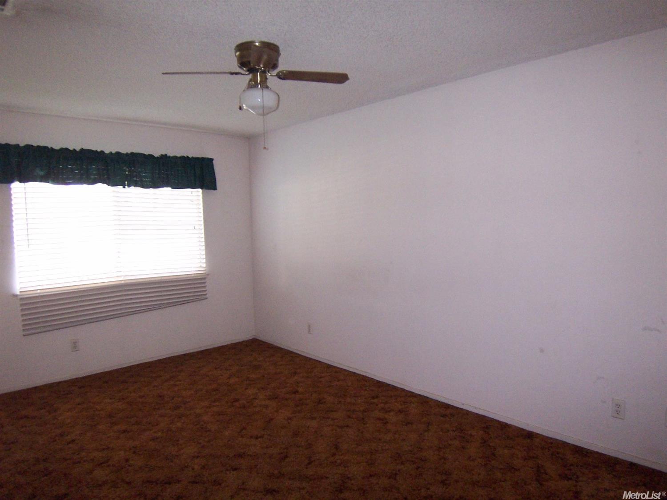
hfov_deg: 73.9
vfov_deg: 58.9
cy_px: 250
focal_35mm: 23
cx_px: 334
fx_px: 443
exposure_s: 1/30
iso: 200
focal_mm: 3.8
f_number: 2.8
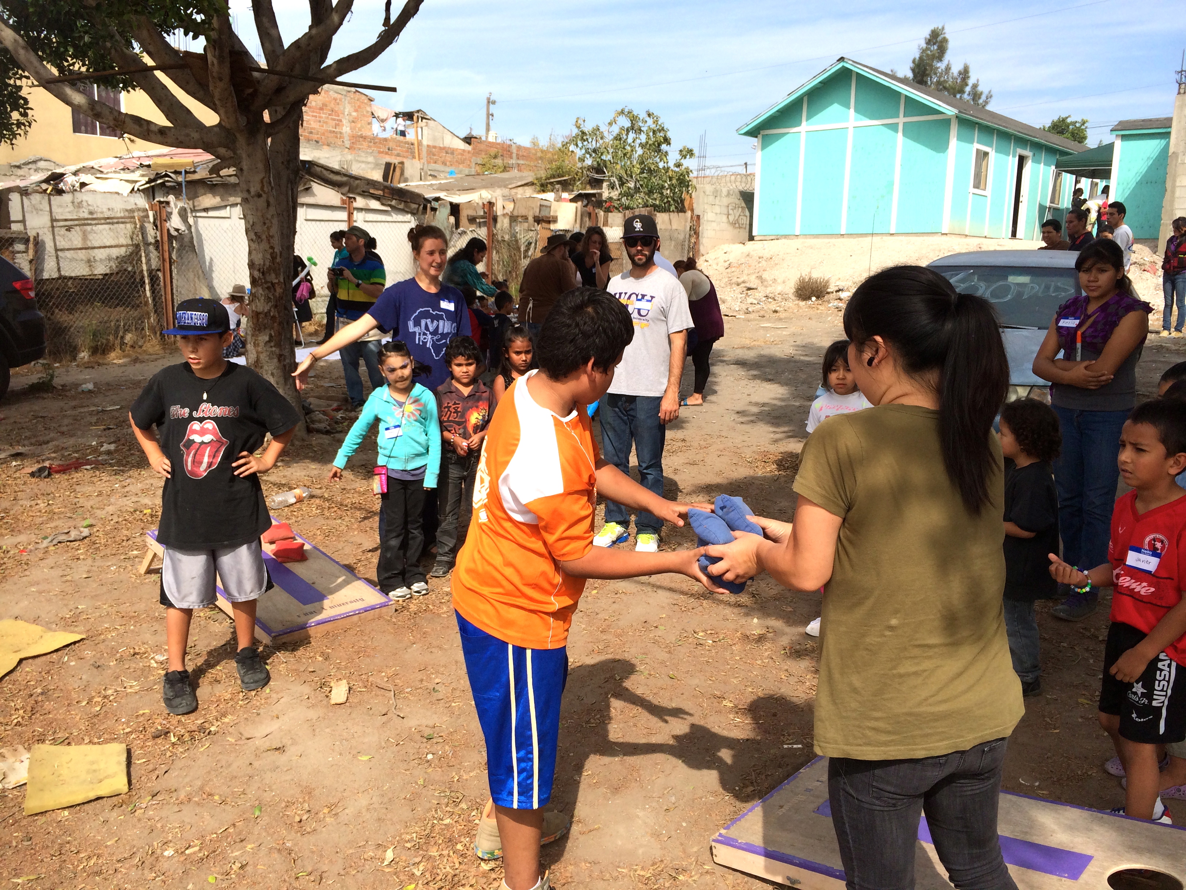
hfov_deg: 60.0
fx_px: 1028
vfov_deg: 46.8
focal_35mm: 30
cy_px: 445
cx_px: 593
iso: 40
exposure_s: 1/2053
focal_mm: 4.12
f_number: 2.2
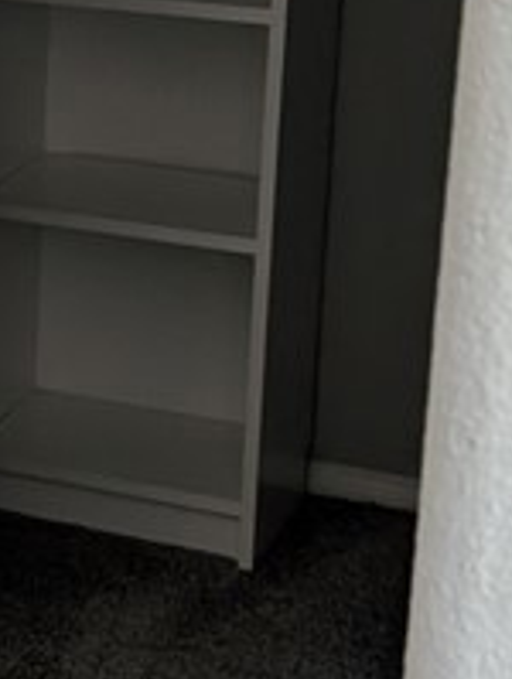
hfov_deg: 11.4
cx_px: -360
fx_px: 2418
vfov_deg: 15.8
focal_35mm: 123
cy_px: 107
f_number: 1.68
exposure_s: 1/106
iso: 791
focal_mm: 6.9
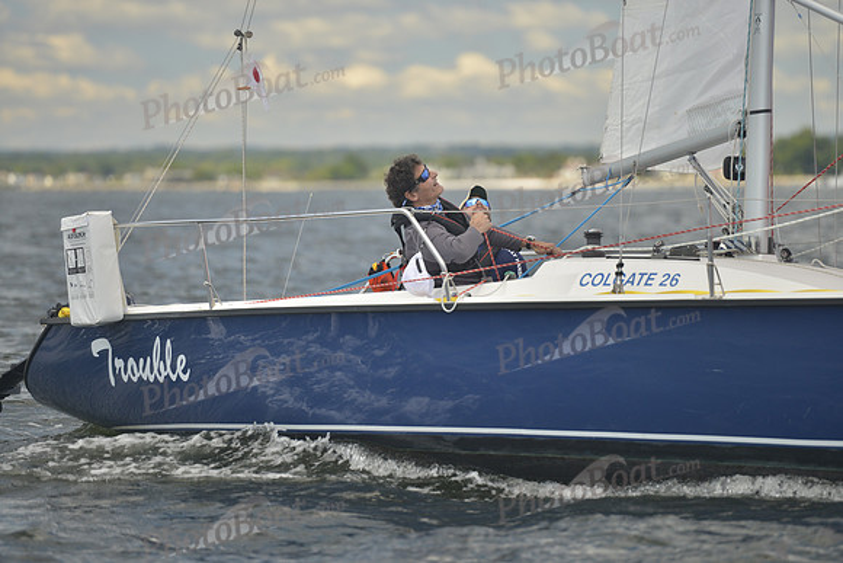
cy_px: 282
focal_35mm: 200
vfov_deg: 6.9
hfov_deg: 10.3
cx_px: 422
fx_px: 4684
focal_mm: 200
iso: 200
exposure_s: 1/800
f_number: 3.2
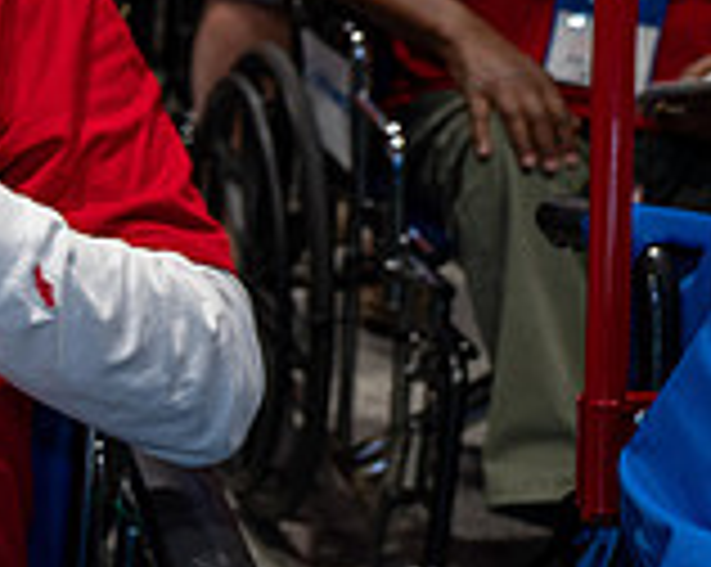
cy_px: 81
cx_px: -590
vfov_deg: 13.6
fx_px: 2354
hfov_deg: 14.9
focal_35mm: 112
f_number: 4.8
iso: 900
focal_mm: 32.5
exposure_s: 1/40
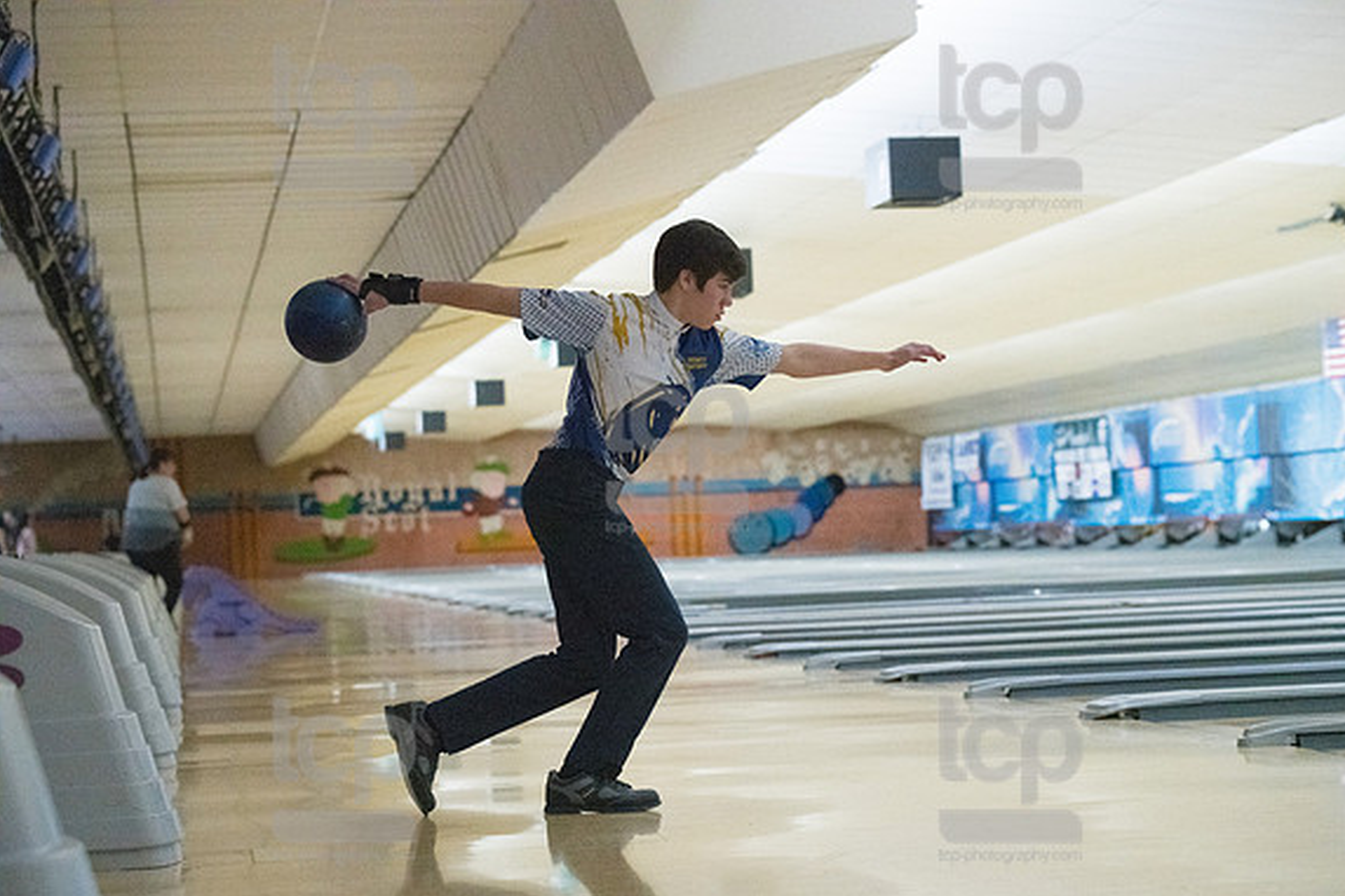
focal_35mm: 87
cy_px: 452
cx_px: 678
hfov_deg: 23.4
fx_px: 3250
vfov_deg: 15.7
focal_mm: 86
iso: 10000
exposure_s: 1/1000
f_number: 4
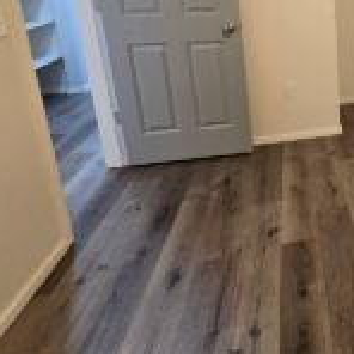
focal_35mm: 31
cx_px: 431
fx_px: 359
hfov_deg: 38.2
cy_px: 53
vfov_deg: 48.4
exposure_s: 1/60
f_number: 2.2
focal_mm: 2.2
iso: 400
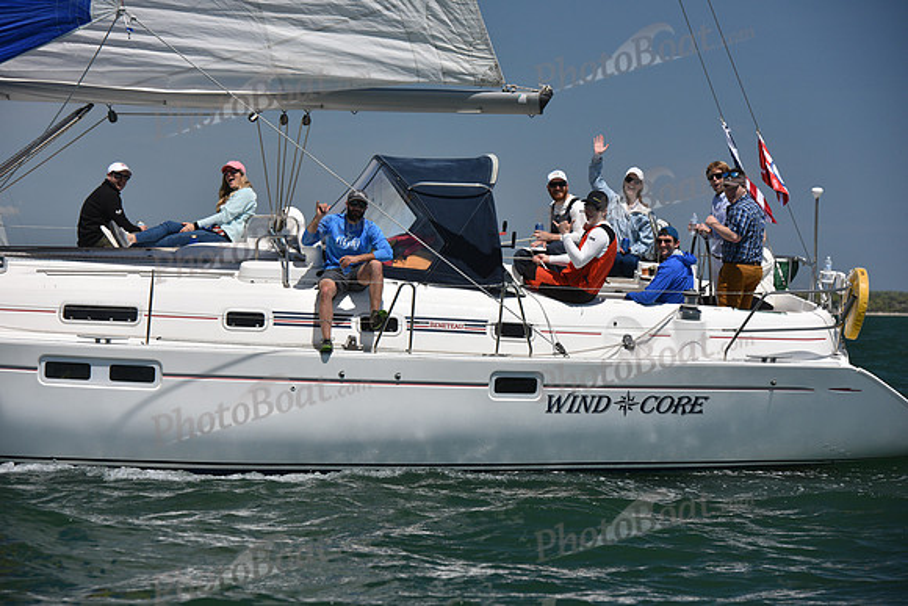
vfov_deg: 9.2
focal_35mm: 150
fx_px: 3784
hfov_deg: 13.7
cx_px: 454
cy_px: 303
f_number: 8
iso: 320
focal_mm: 150
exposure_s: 1/800
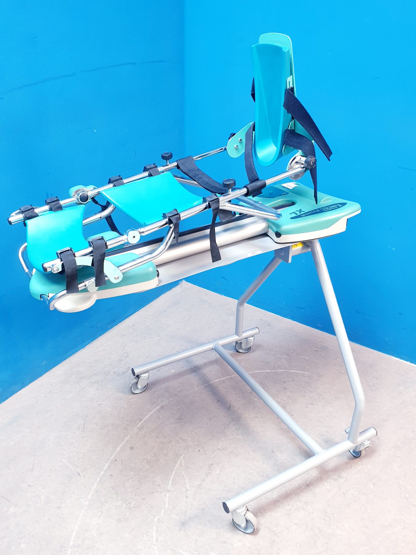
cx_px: 193
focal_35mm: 29
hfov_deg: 48.2
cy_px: 287
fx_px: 465
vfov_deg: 61.6
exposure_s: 1/25
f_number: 2.4
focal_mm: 4.3
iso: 320
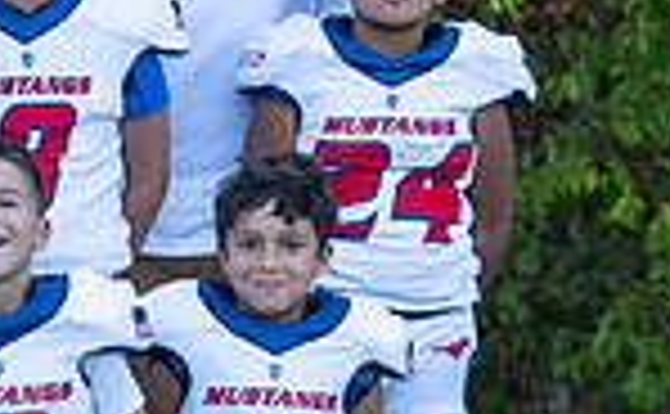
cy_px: 293
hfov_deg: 4.6
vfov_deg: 2.9
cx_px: -571
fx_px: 8207
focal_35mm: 451
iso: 250
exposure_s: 1/320
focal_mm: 97
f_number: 3.5
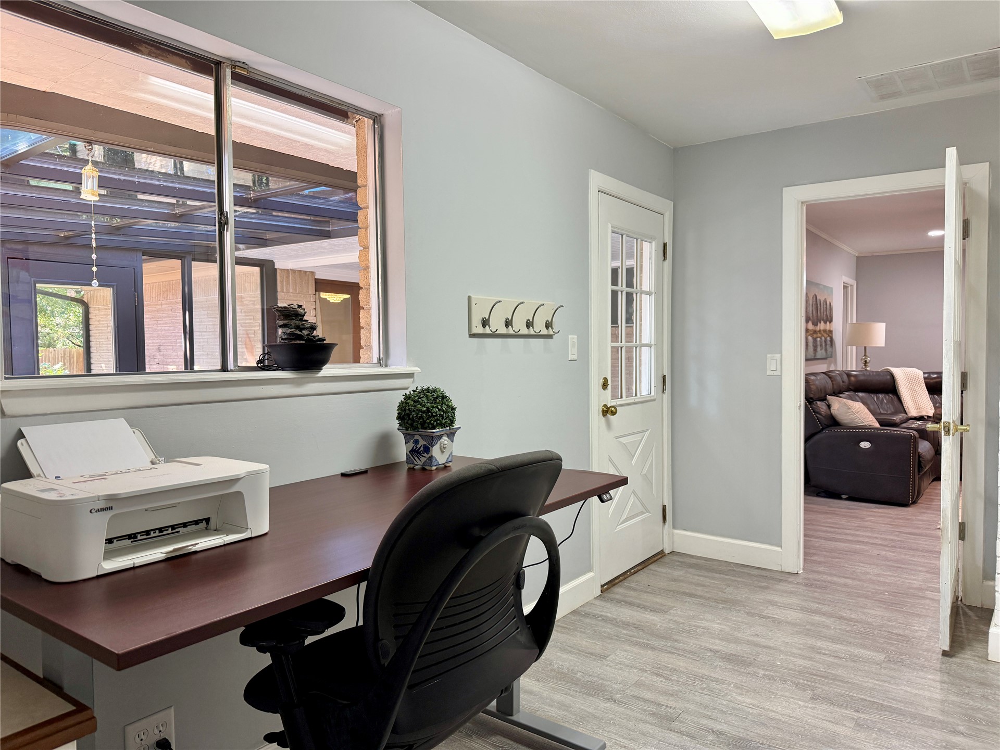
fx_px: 693
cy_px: 375
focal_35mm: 24
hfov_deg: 71.6
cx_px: 500
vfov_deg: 56.8
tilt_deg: -2.6
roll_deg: +0.4
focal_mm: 6.76
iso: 200
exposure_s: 1/120
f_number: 1.78
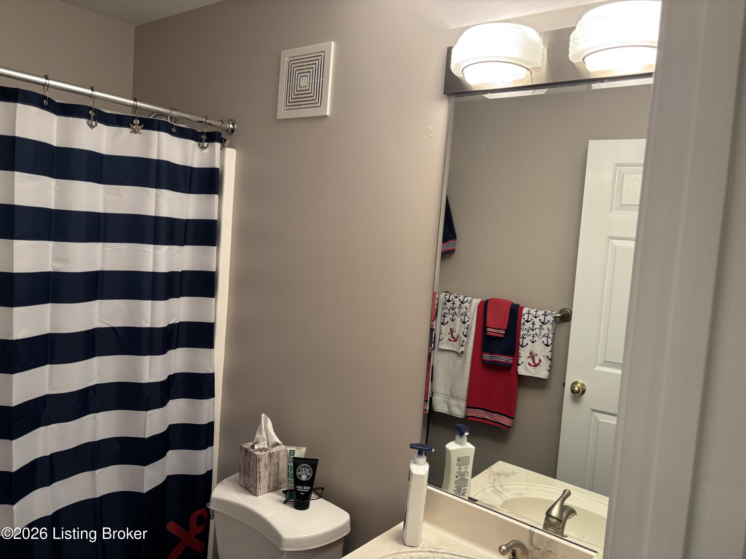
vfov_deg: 53.1
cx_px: 373
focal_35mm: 26
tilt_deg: -3.9
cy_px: 280
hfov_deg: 67.3
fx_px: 560
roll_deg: -4.2
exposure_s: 1/60
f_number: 1.6
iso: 125
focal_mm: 5.96
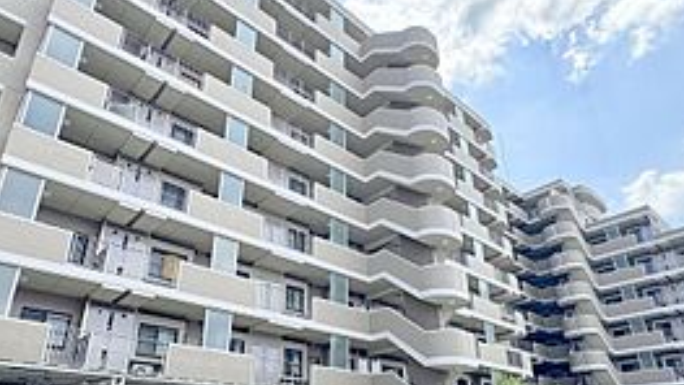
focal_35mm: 26
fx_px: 472
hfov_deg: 71.9
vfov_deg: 43.8
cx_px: 328
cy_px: 258
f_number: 2.2
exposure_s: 1/578
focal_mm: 2.22
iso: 50
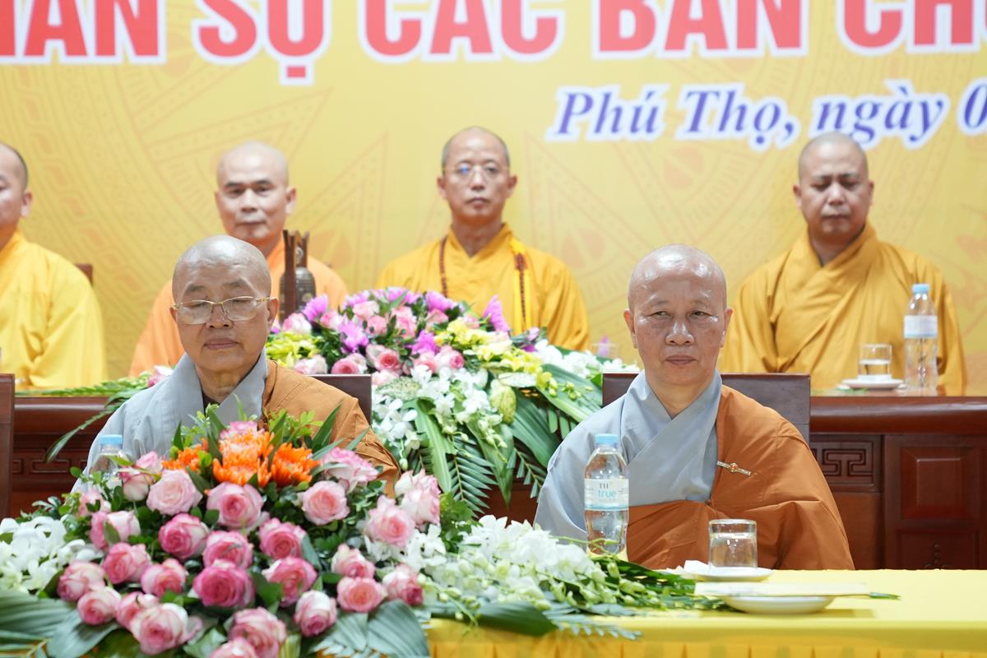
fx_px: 2879
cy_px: 329
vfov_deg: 13.0
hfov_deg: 19.5
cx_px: 494
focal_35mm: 105
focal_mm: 70
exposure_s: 1/125
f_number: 2.8
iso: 2500
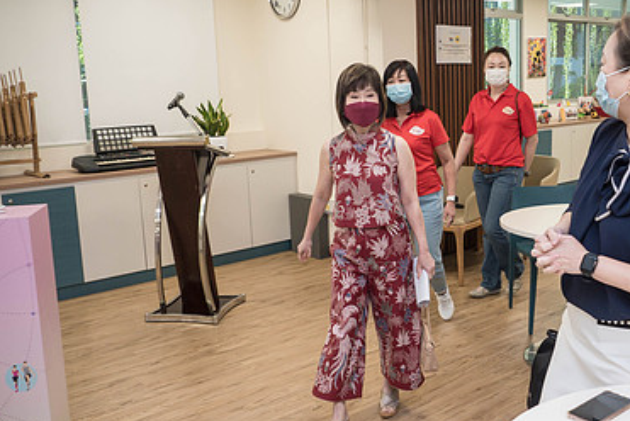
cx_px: 408
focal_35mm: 39
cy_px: 201
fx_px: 683
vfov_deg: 34.3
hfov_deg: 48.9
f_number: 2.8
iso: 400
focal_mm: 12
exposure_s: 1/125
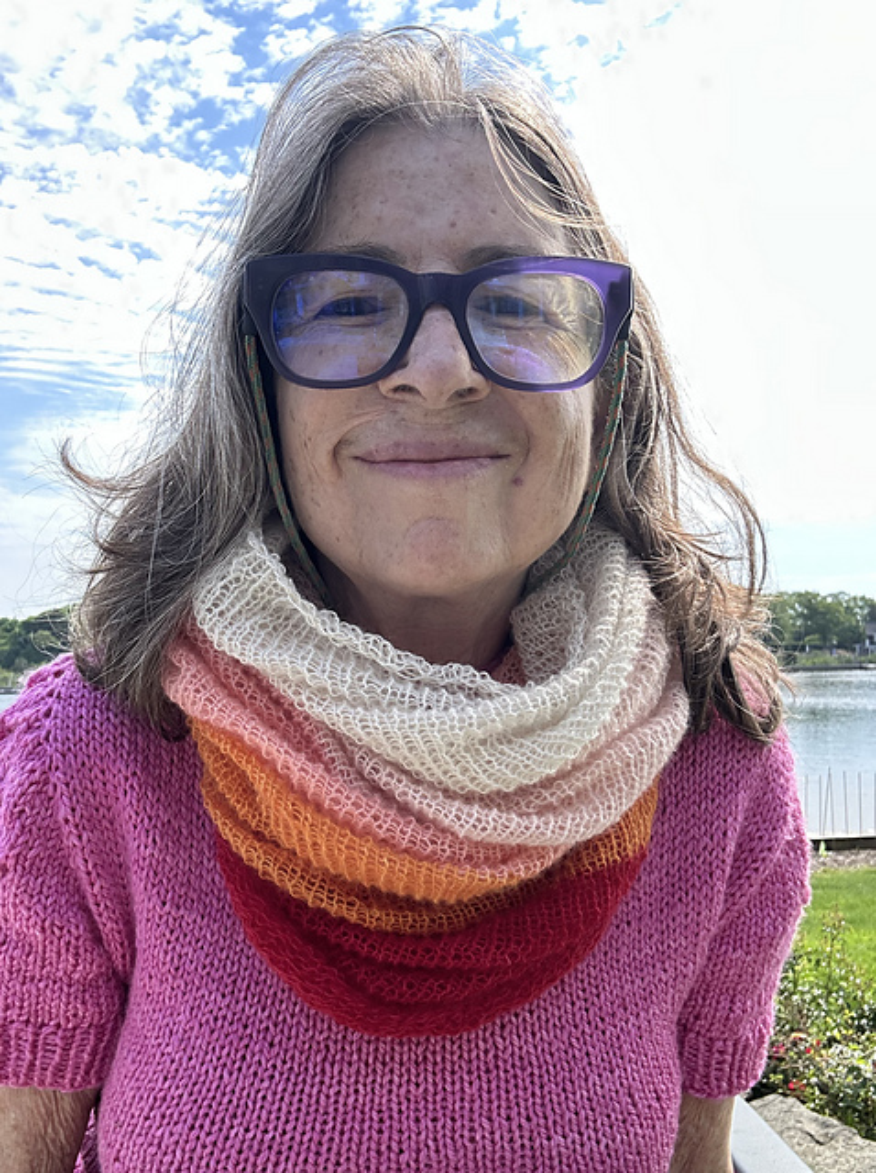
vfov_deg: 60.0
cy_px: 586
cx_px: 438
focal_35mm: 30
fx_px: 1015
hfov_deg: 46.7
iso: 25
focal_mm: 2.69
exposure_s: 1/300
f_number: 1.9
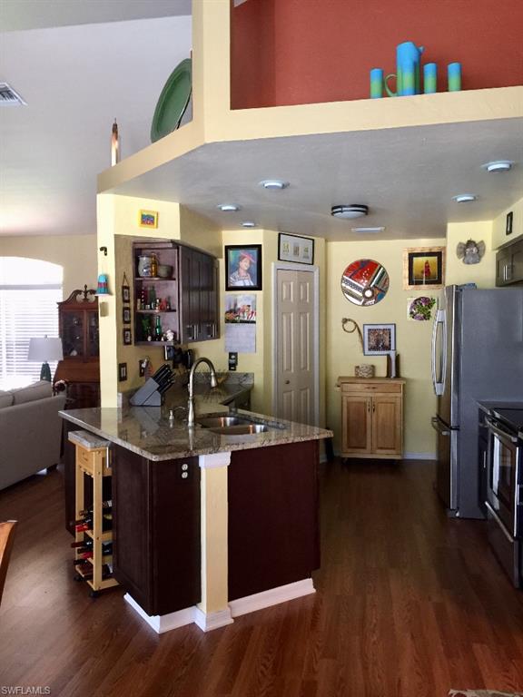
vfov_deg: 61.7
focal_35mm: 29
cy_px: 348
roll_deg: -1.1
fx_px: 584
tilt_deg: -1.6
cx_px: 262
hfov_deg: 48.2
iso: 100
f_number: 2.2
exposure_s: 1/15
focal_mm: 4.15
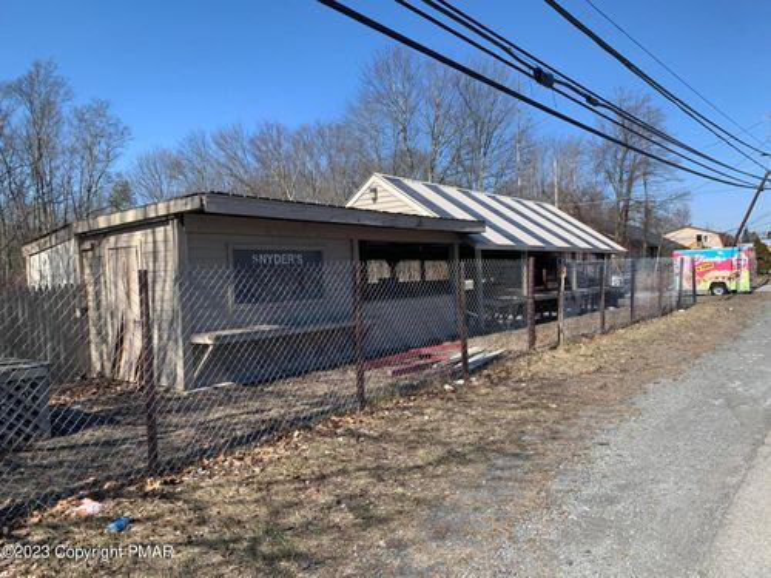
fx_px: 579
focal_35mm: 26
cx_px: 386
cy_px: 289
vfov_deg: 53.1
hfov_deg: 67.3
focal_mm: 4.25
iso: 25
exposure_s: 1/864
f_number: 1.8
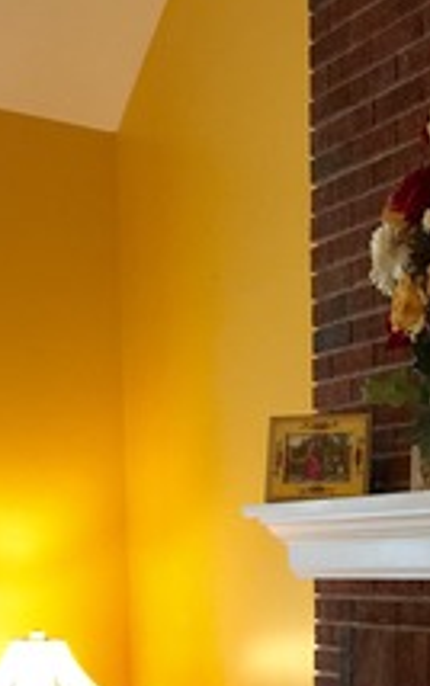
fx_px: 1292
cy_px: 734
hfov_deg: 18.1
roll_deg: +0.2
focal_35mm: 69
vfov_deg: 27.5
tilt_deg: -6.3
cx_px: 494
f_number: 2.2
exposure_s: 1/15
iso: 100
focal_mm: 4.15
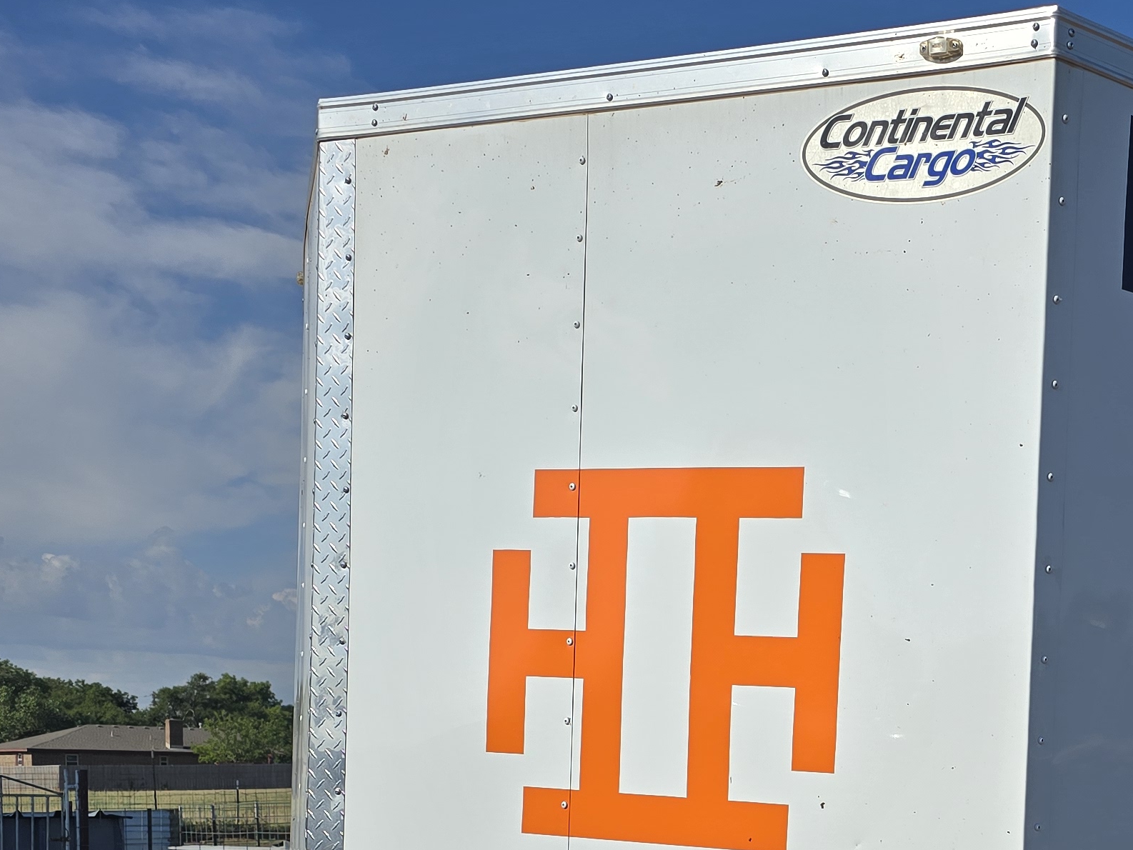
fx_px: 1899
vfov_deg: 23.9
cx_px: 1022
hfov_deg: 31.6
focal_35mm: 58
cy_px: 885
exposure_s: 1/1488
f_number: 1.7
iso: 12
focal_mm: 6.3
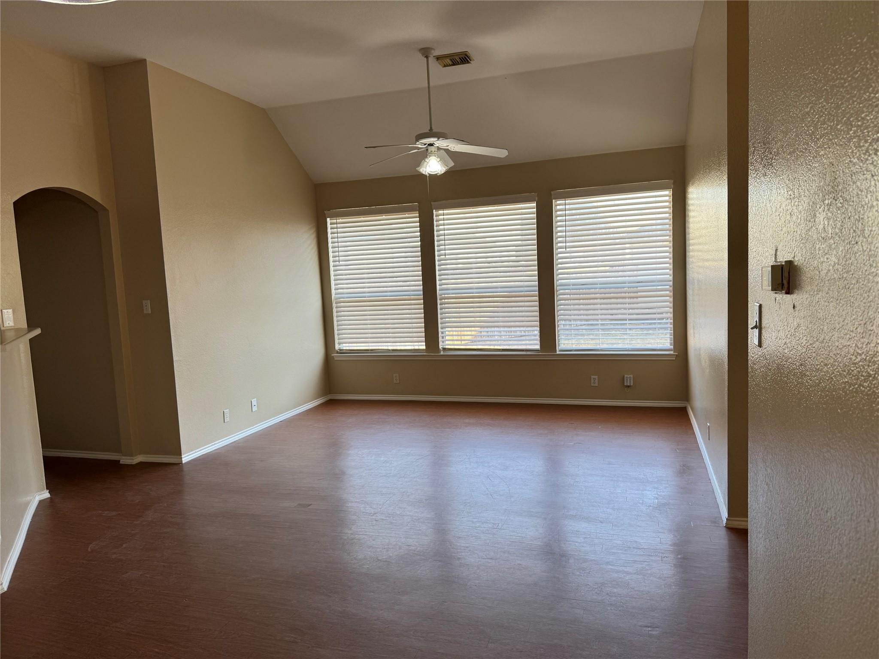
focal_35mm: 24
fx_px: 609
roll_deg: +2.4
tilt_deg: -6.4
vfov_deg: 56.8
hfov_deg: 71.6
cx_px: 440
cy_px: 330
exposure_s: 1/120
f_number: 1.78
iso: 80
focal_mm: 6.76
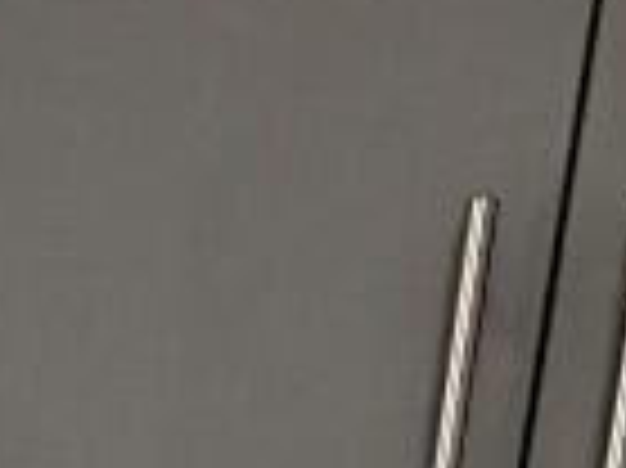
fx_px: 3740
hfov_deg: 8.5
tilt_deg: -8.9
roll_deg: -3.5
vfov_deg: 6.3
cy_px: 1624
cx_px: -1004
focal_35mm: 207
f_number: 1.8
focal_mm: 3.99
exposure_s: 1/60
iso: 160
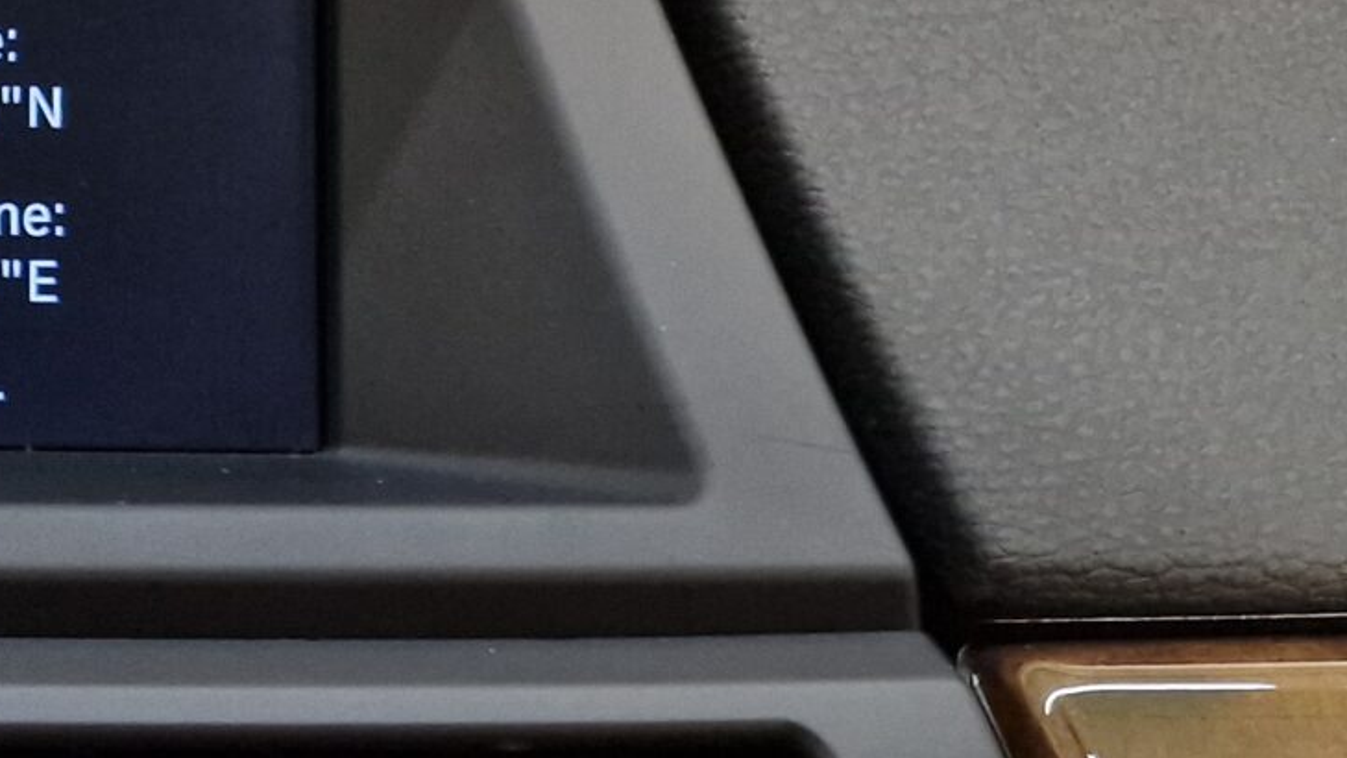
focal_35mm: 88
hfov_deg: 20.2
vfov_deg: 13.7
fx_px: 3143
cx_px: -765
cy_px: 200
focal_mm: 6.4
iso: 320
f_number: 1.8
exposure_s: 1/50
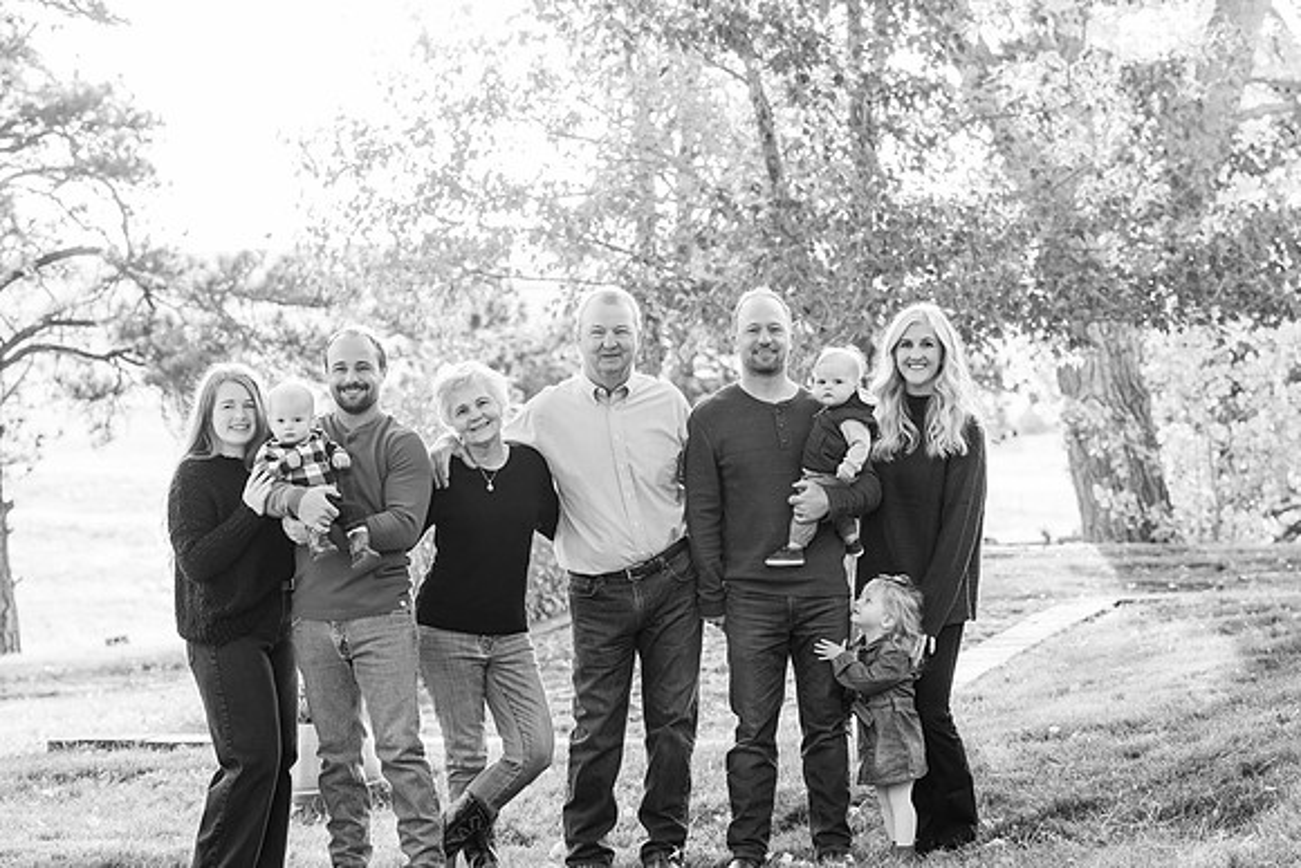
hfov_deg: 22.9
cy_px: 434
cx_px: 650
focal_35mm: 89
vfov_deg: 15.4
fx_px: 3217
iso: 2000
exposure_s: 1/250
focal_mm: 89
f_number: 5
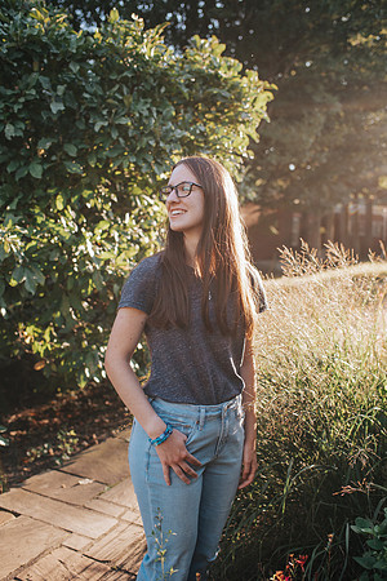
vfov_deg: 54.4
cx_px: 194
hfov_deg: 37.9
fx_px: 564
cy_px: 290
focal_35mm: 35
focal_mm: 35
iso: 220
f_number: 2.8
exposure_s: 1/500
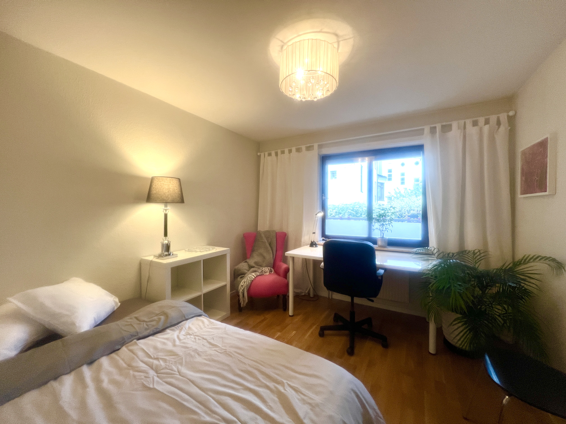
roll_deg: -0.1
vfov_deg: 89.9
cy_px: 212
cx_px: 283
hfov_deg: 106.2
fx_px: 213
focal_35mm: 13
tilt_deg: -0.4
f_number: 1.8
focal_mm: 1.57
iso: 160
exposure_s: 1/100
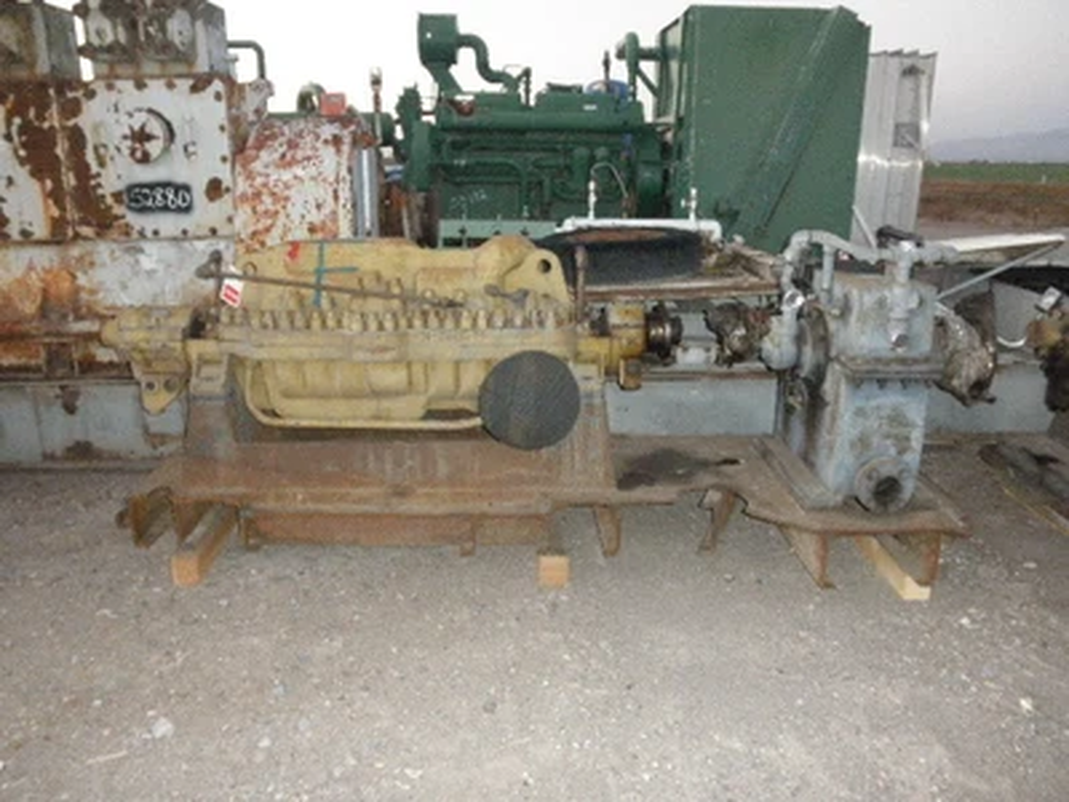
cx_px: 534
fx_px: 865
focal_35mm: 28
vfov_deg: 49.7
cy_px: 401
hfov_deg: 63.4
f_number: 3
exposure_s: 1/30
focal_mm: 5
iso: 400
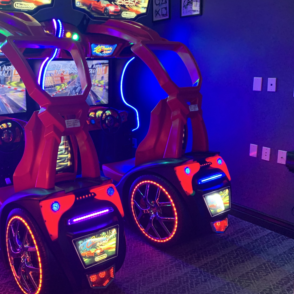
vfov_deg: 44.7
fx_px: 356
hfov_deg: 43.5
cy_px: 120
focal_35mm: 37
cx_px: 73
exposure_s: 1/60
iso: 320
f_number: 1.8
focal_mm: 4.25
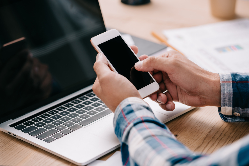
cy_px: 83
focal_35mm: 135
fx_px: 934
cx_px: 124
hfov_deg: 15.2
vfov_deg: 10.2
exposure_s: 1/200
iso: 80
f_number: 3.5
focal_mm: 135
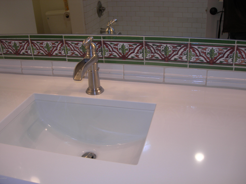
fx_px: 270
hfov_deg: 49.0
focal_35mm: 38
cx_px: 123
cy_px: 92
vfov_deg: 37.7
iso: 50
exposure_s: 1/30
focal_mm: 7.8
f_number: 2.8
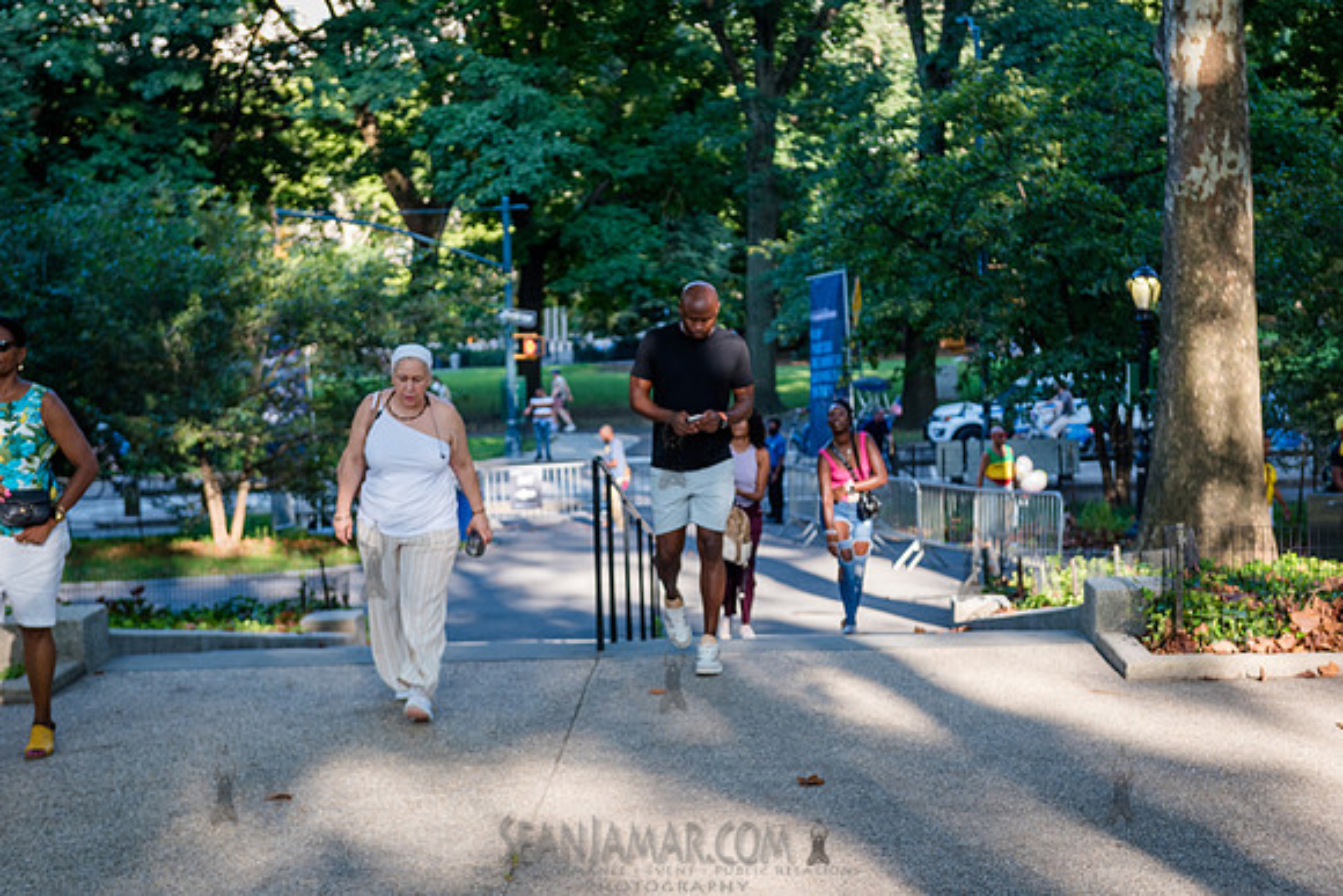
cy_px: 448
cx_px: 672
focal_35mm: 58
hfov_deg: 34.5
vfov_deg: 23.4
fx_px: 2164
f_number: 3.5
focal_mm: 58
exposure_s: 1/400
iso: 500
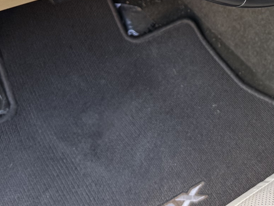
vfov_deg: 14.9
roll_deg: -8.7
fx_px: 704
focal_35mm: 89
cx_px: 274
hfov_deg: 21.3
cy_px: -136
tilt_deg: -27.2
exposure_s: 1/121
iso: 200
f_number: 1.78
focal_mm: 6.76
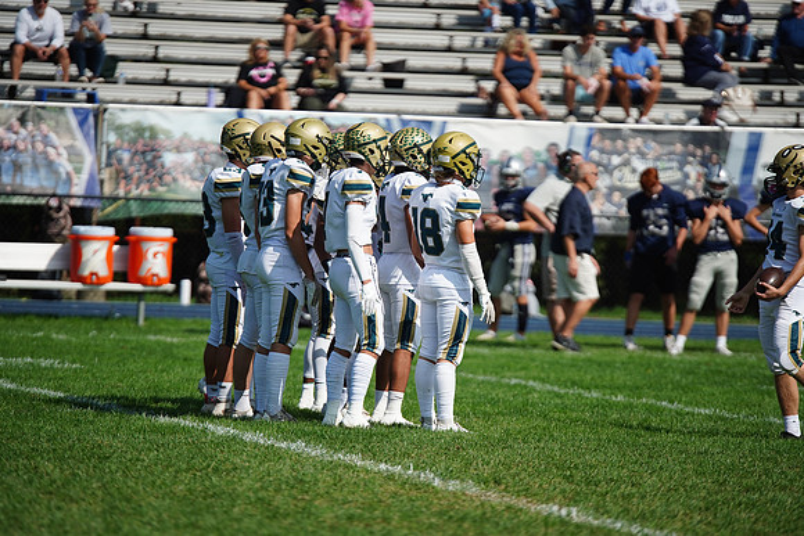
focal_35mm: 300
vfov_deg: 4.6
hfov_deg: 6.9
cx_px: 402
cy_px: 268
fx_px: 6701
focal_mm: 300
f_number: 2.8
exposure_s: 1/8000
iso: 400
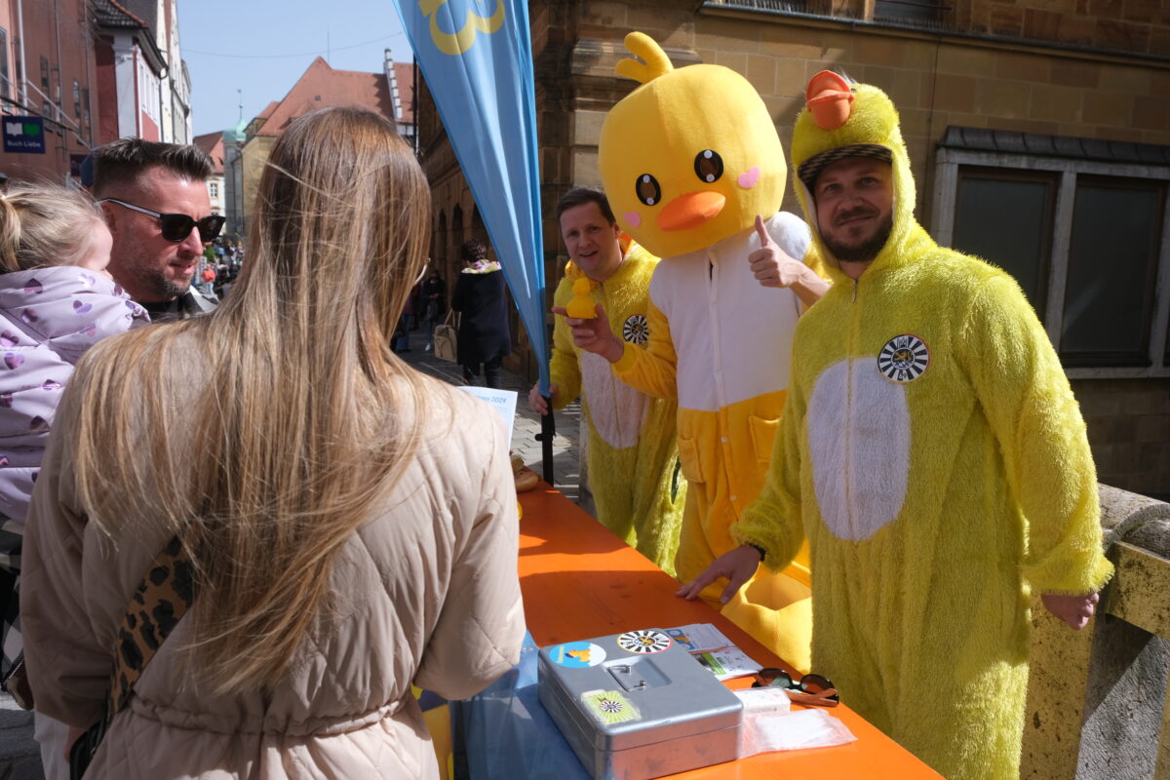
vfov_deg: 47.9
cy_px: 390
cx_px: 585
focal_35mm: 27
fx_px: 877
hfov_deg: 67.4
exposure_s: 1/400
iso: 160
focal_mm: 18
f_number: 5.6
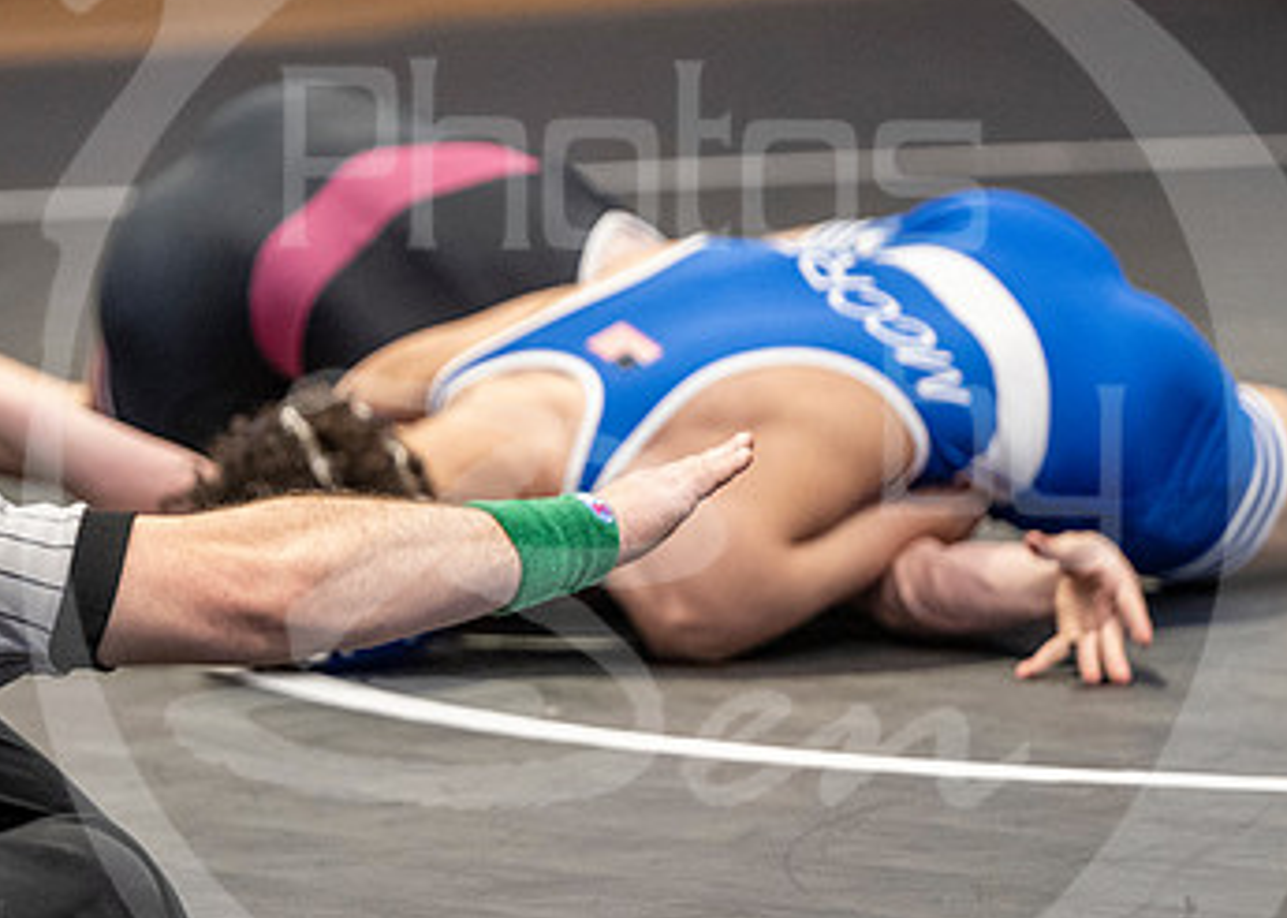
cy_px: 840
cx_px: 286
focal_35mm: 443
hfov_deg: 4.6
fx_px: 16183
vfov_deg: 3.2
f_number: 2.8
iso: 3200
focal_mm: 175
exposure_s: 1/1000
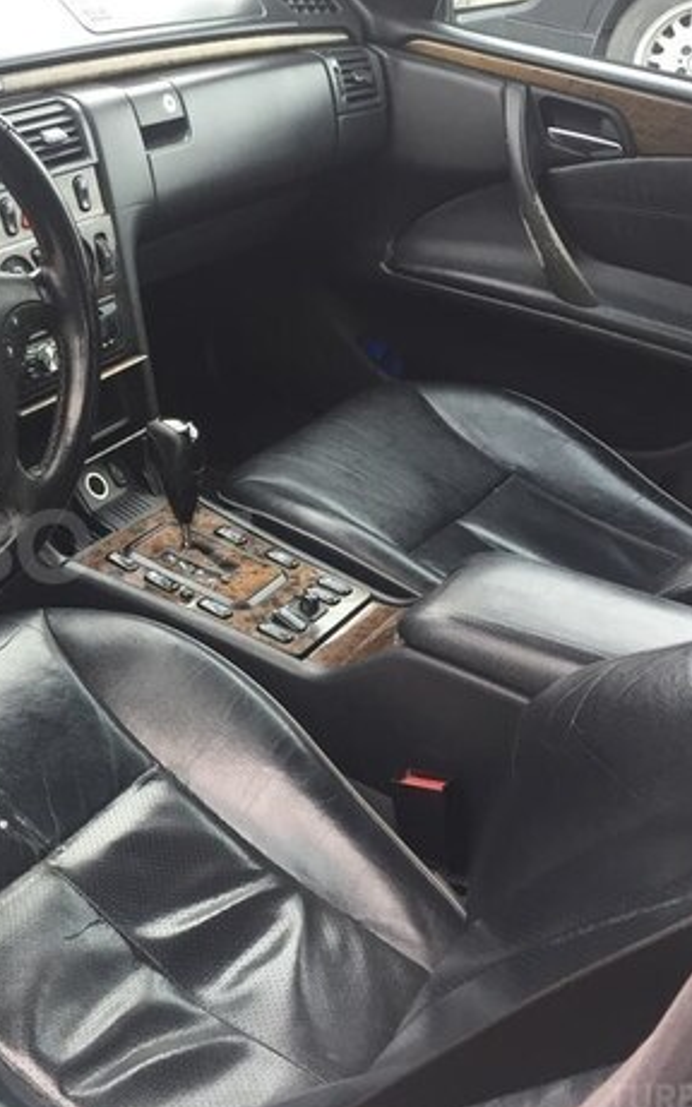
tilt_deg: -33.6
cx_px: 7
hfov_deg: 27.6
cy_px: 546
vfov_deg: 45.3
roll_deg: -6.8
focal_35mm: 44
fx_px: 1328
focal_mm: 4.15
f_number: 2.2
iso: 32
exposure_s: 1/33
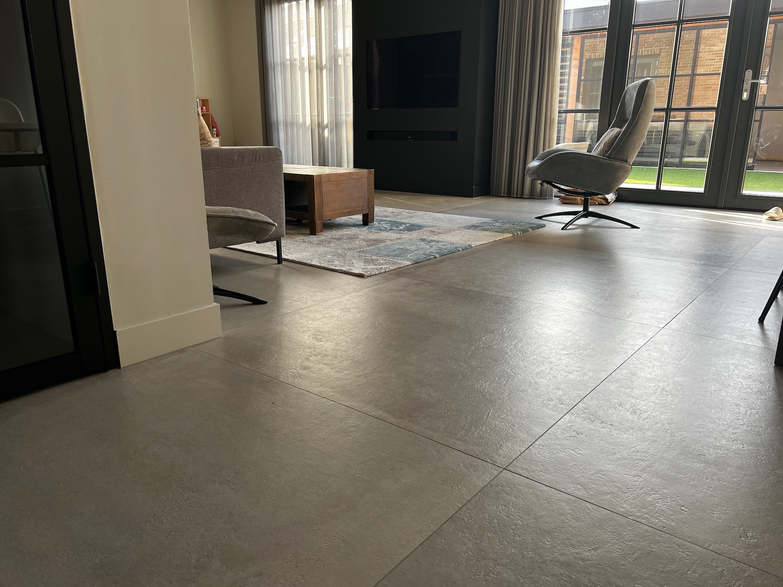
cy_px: 294
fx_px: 588
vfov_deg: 53.1
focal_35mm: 26
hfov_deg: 67.3
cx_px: 392
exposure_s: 1/121
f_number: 1.5
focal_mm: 5.7
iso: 80
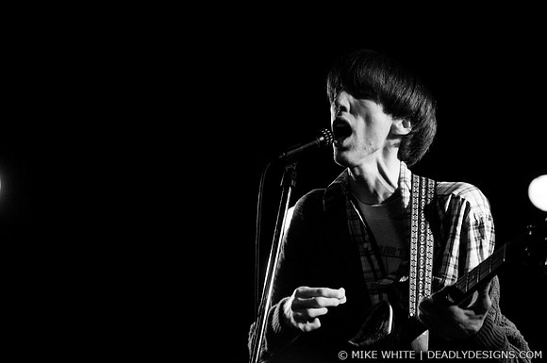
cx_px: 274
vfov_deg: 13.0
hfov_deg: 19.5
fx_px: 1593
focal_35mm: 105
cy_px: 182
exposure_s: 1/60
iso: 800
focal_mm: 70
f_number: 2.8
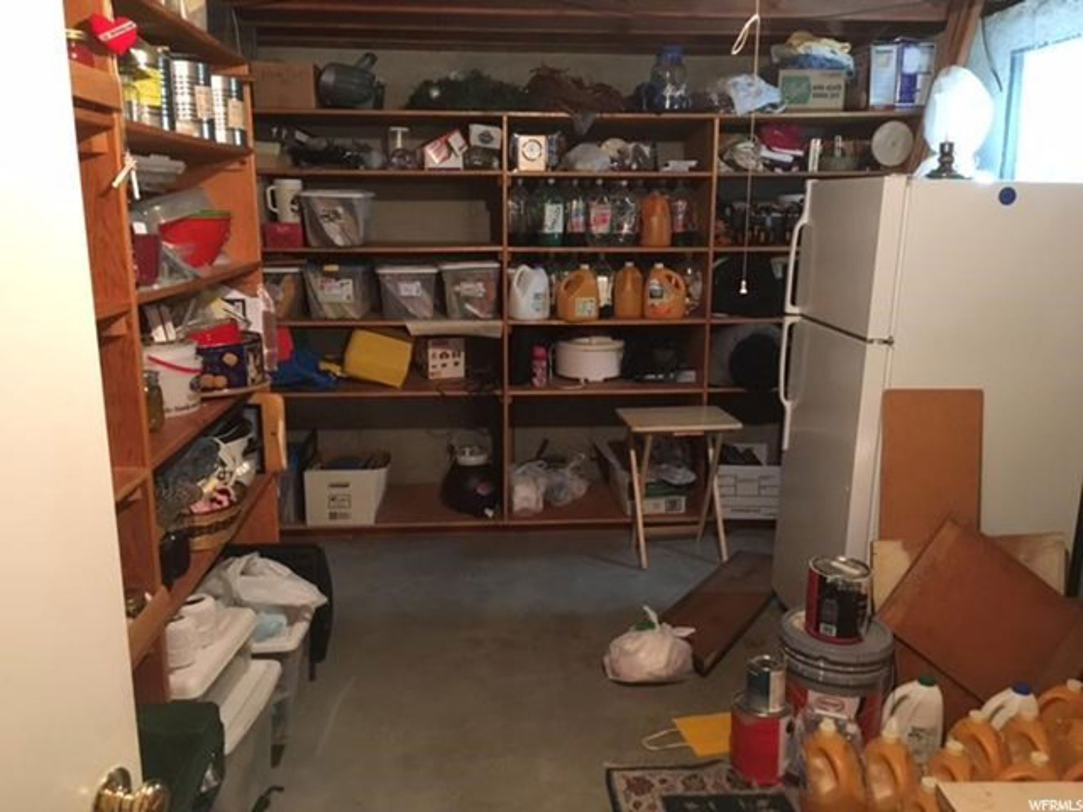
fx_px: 907
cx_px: 542
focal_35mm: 29
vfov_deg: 48.2
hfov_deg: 61.7
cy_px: 406
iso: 200
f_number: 2.2
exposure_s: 1/15
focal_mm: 4.15
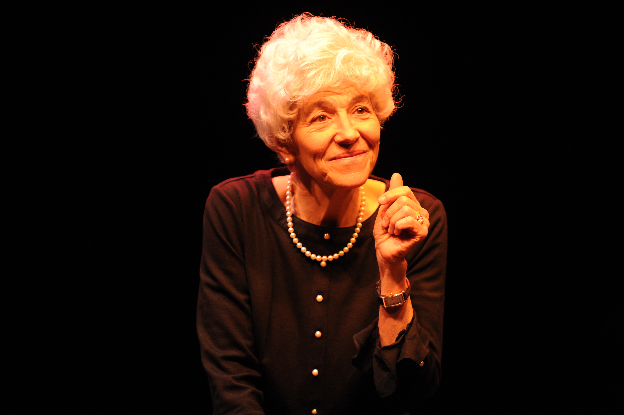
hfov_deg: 10.3
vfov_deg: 6.9
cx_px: 312
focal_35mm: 200
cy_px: 208
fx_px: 3464
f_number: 2.8
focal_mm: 200
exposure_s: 1/125
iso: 1250
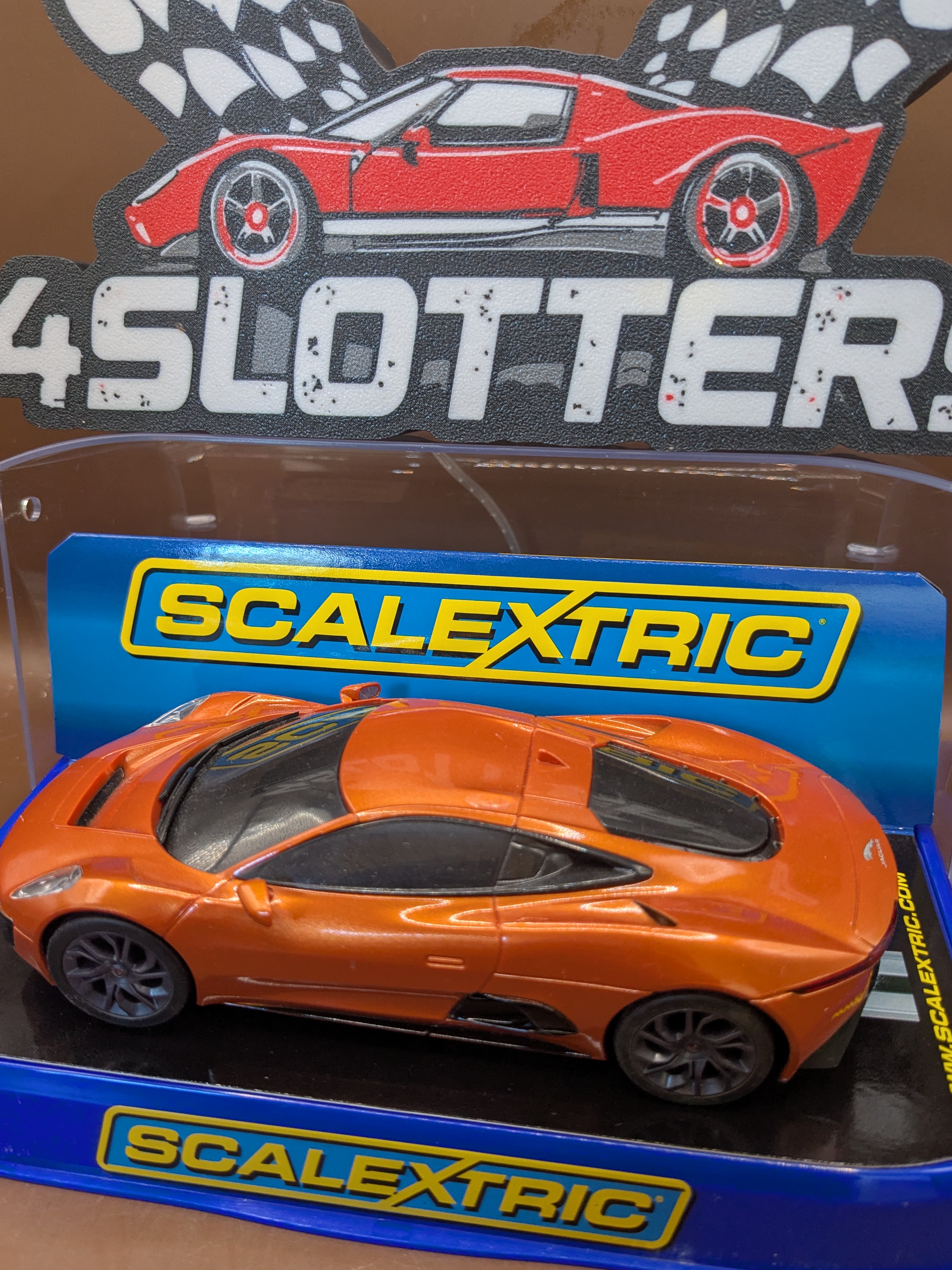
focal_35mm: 28
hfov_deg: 49.7
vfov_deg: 63.4
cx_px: 479
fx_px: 1027
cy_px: 627
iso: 123
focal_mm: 4.38
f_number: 1.73
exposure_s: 1/25
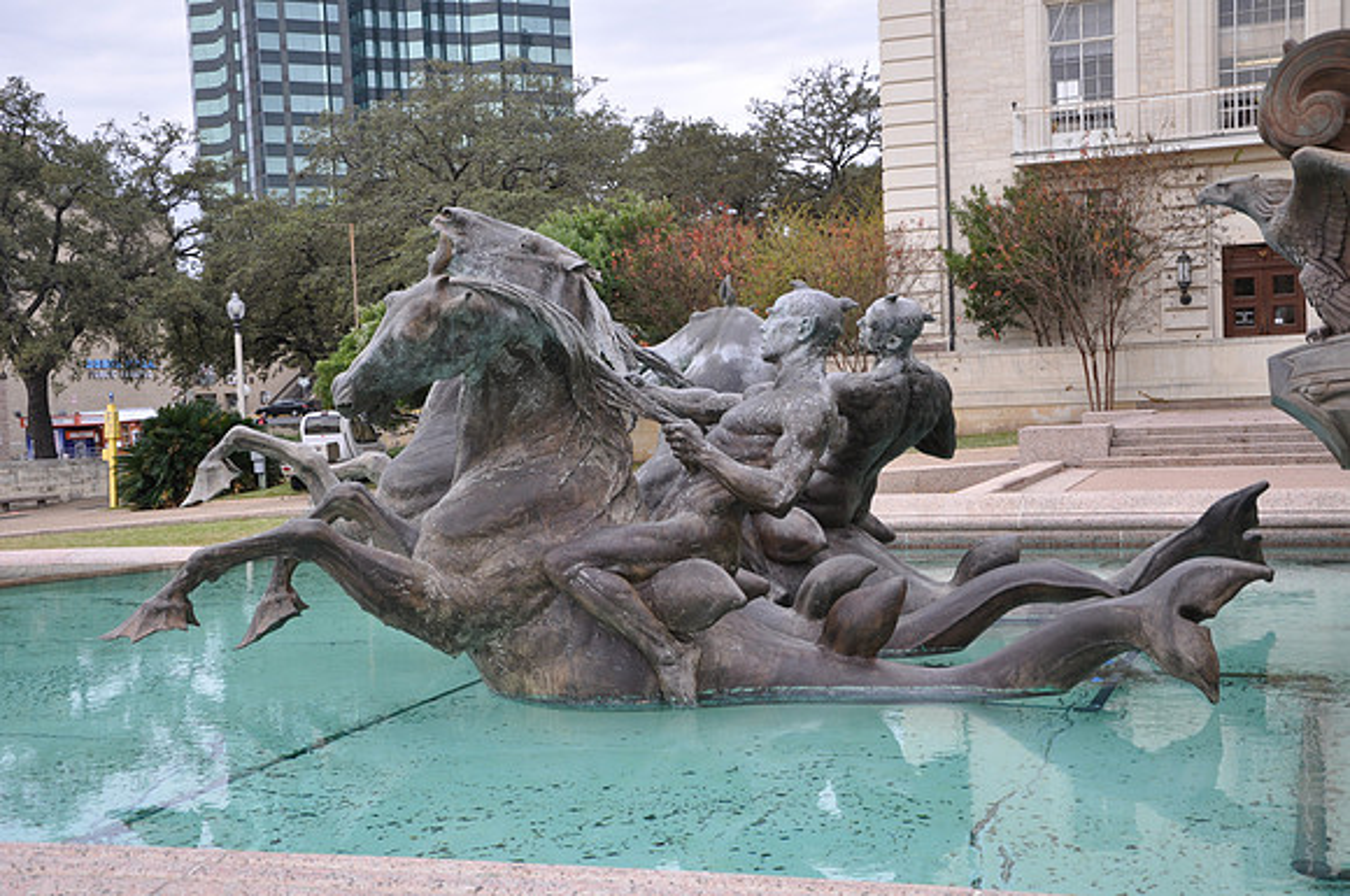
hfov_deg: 41.2
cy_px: 448
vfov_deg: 28.0
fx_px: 1797
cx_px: 675
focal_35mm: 48
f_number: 6.3
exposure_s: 1/40
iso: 200
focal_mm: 32
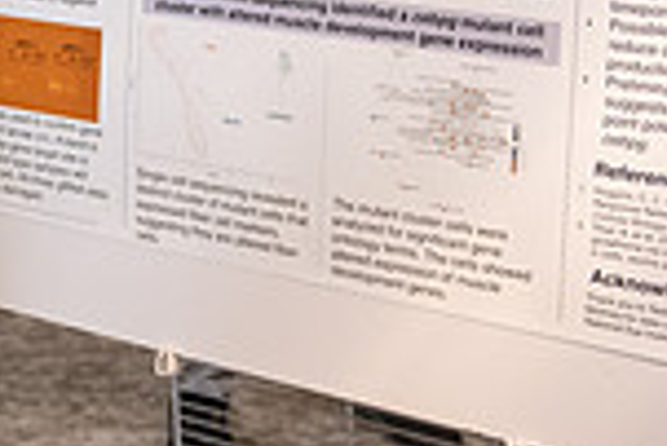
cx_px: -314
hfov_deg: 15.4
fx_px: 2281
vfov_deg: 11.1
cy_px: 60
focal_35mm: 123
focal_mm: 32
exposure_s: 1/160
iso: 2000
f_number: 3.2
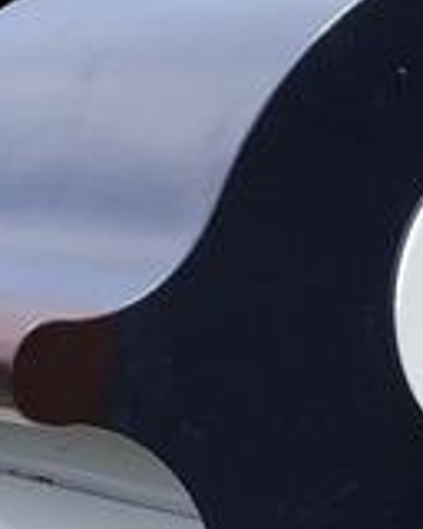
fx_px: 2676
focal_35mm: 171
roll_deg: -1.9
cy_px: 1118
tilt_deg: -20.1
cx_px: 89
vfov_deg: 10.3
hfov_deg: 9.0
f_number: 1.8
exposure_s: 1/1200
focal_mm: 3.99
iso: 20
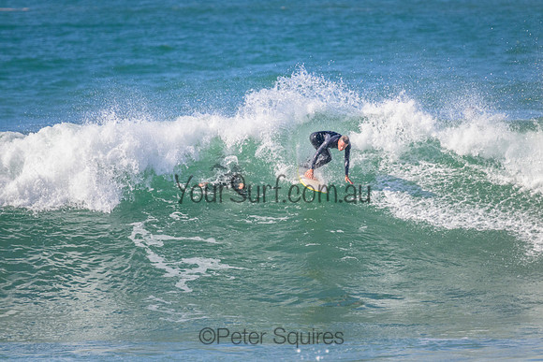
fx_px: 12069
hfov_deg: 2.6
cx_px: 272
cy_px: 181
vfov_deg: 1.7
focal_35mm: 800
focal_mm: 800
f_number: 11
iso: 1800
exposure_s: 1/2000
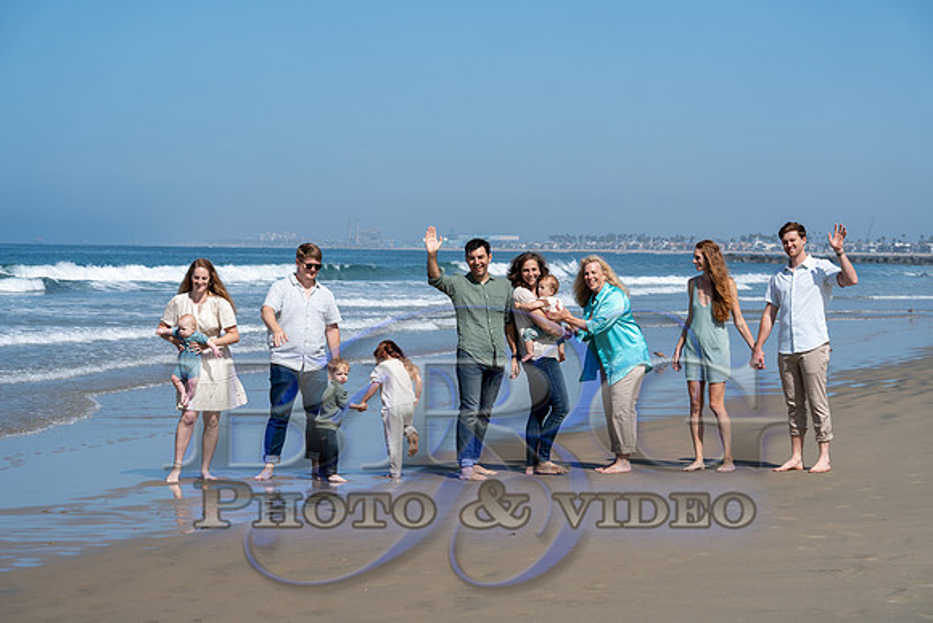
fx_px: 2800
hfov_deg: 18.9
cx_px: 466
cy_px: 312
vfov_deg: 12.7
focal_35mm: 108
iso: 160
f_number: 9
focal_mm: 108
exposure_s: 1/640
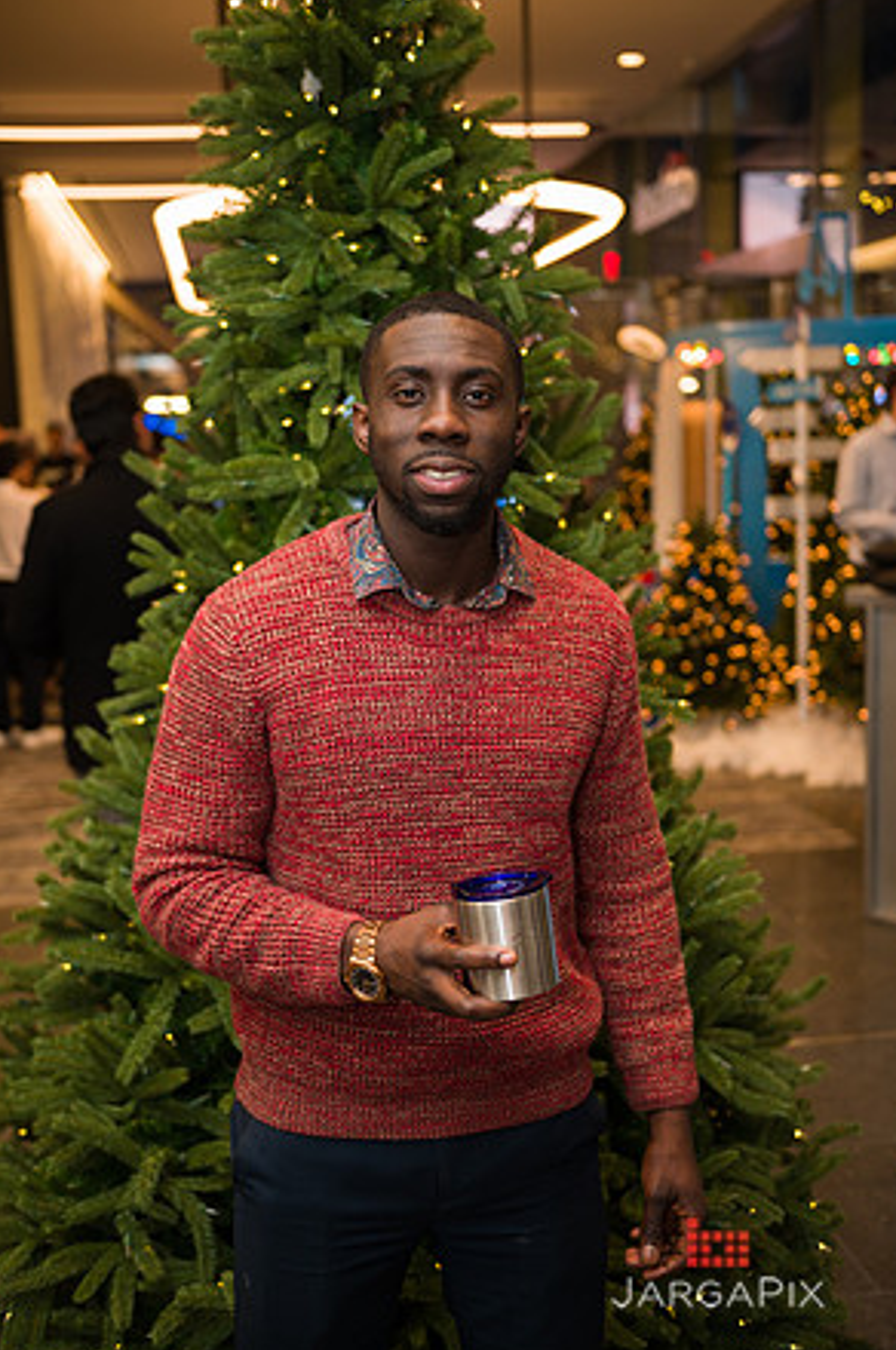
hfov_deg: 31.1
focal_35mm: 43
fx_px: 1610
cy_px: 684
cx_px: 443
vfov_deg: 45.5
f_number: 3.2
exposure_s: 1/200
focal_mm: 42
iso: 400
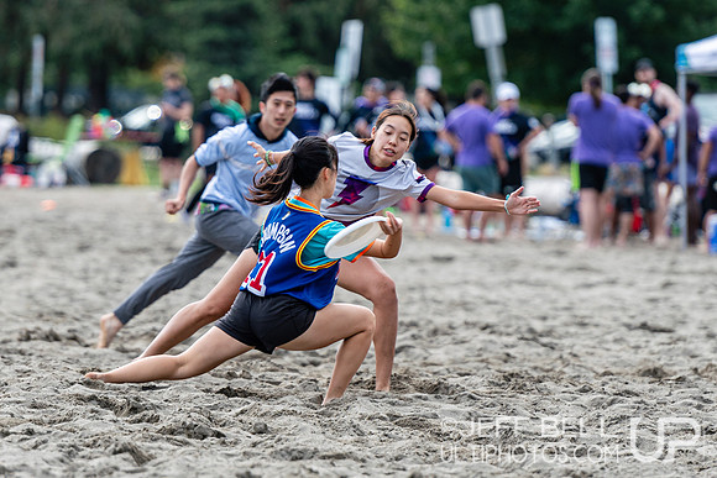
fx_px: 8233
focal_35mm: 413
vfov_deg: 3.3
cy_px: 140
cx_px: 358
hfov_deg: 5.0
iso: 140
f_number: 3.2
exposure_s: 1/1000
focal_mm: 195
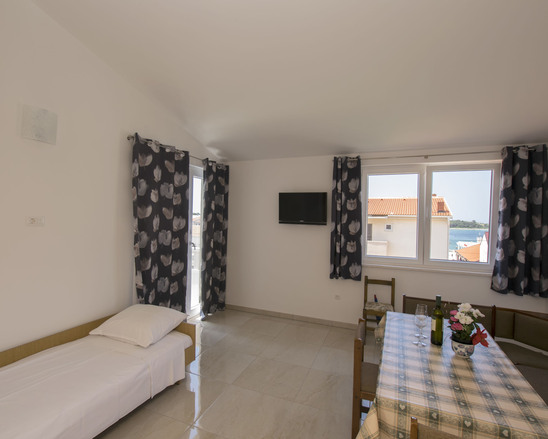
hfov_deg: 89.6
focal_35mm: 17
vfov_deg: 77.0
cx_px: 261
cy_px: 219
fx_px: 276
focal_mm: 10
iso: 200
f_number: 5.6
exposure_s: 1/160
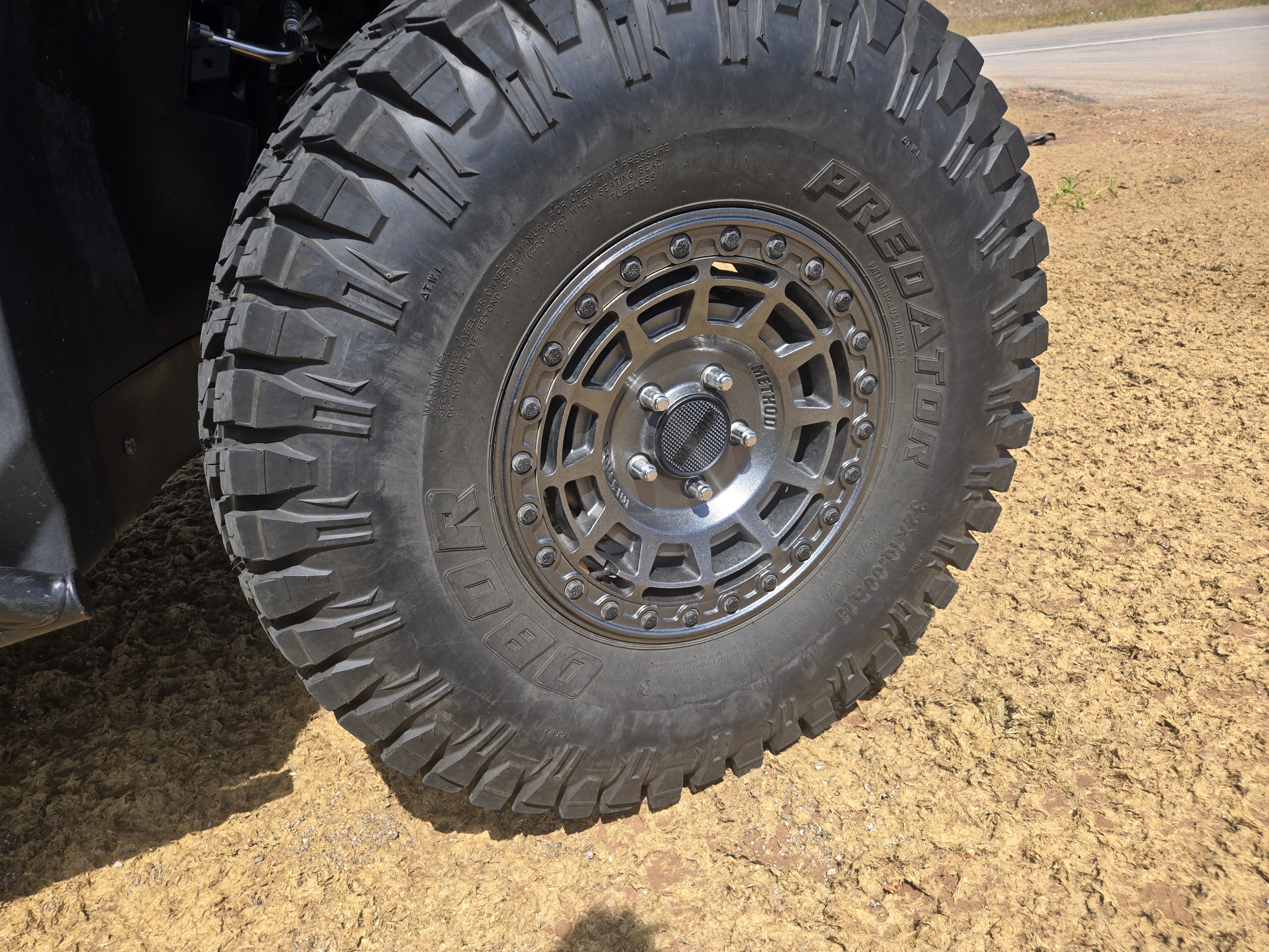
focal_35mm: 23
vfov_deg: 58.9
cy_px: 476
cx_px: 634
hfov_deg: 73.9
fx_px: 843
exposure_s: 1/1170
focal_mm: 5.4
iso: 25
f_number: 1.8
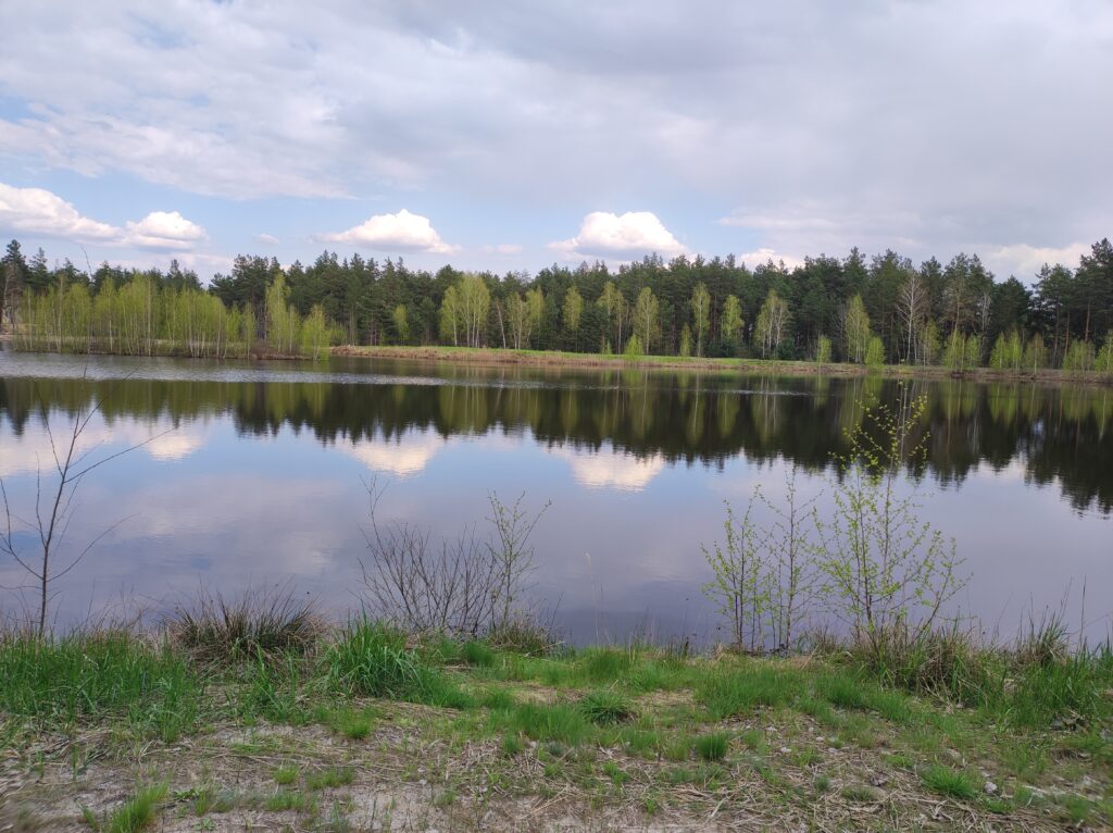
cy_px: 416
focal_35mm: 25
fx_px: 803
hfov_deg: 69.4
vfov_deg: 54.8
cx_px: 556
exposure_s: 1/520
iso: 50
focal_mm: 4.7
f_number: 1.79
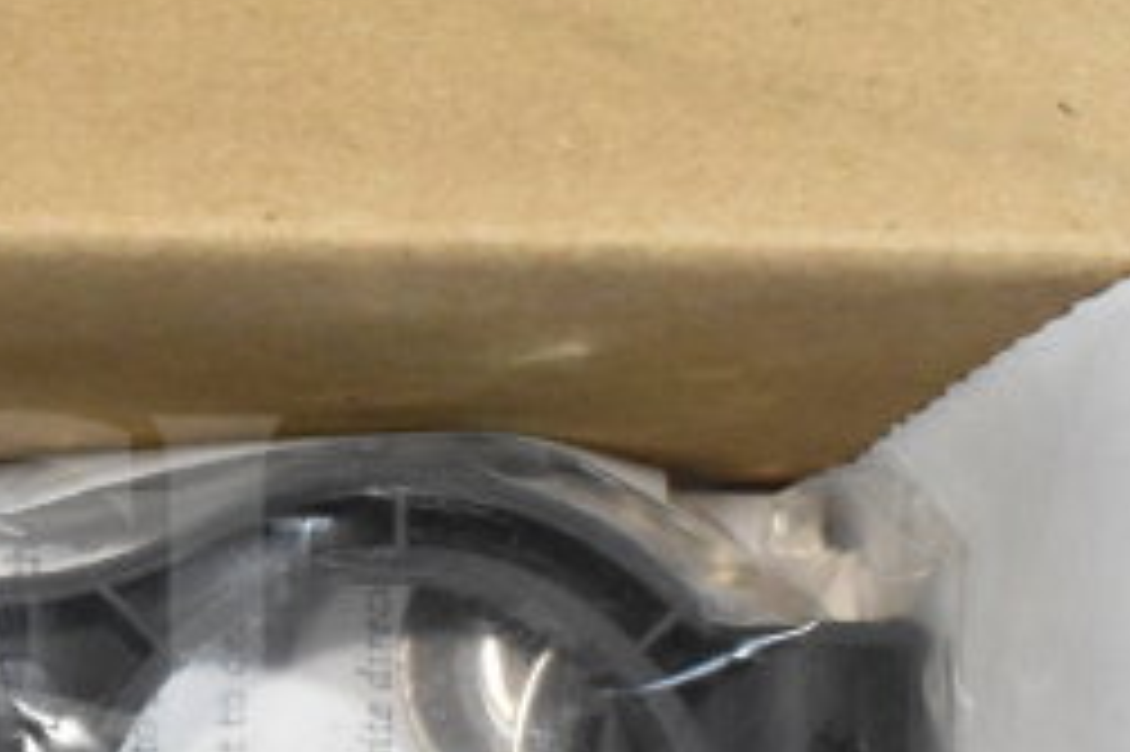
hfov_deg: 19.2
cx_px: -126
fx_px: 3199
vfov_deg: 13.2
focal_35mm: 102
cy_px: 772
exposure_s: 1/400
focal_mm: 28
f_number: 10
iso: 6400
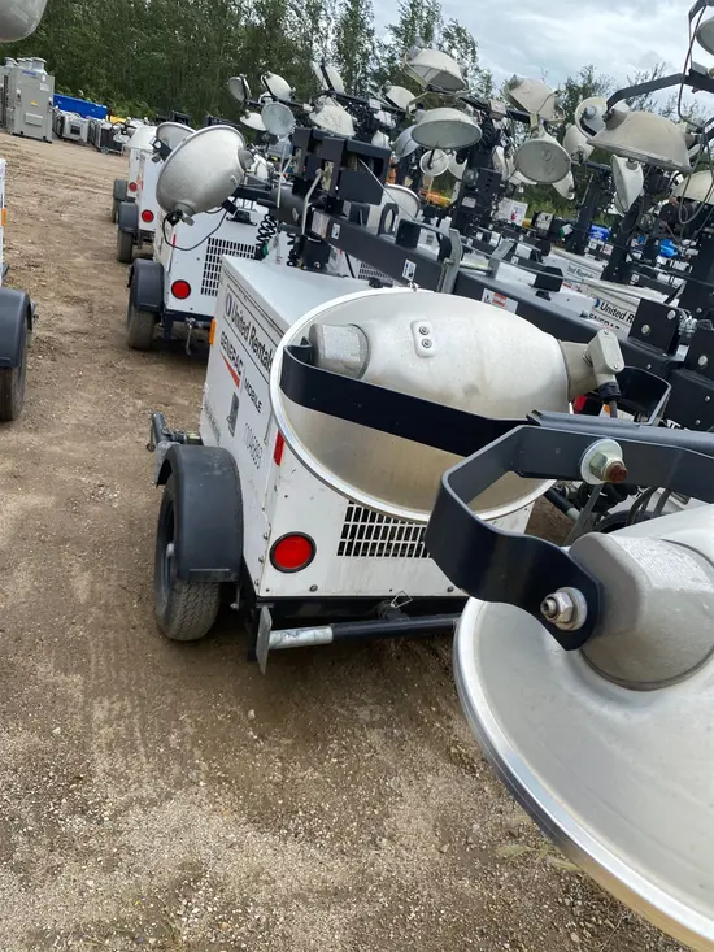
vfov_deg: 67.3
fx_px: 715
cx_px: 357
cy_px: 476
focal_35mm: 26
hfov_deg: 53.1
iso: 32
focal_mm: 4.25
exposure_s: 1/1043
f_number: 1.8
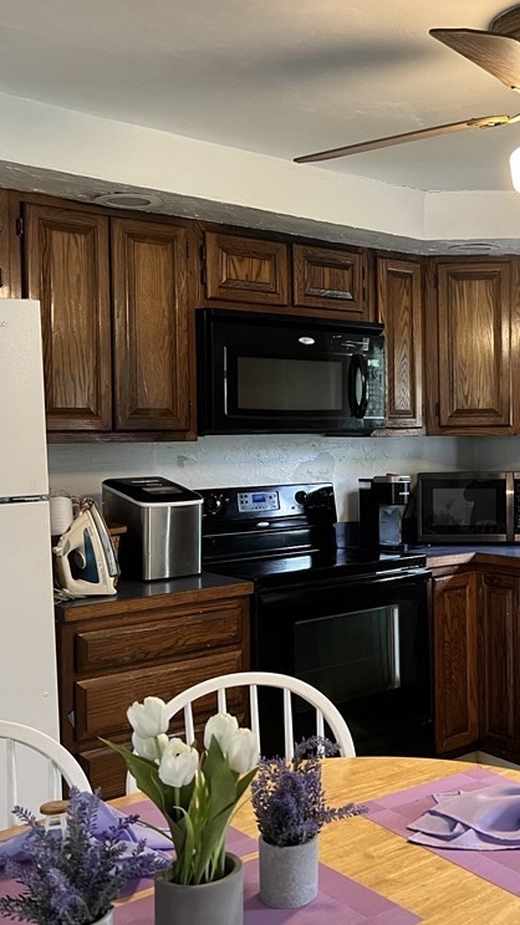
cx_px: 440
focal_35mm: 39
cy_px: 449
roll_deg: +0.7
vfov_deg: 51.6
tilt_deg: -2.3
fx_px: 957
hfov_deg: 29.5
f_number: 1.5
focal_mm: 5.7
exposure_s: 1/60
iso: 250
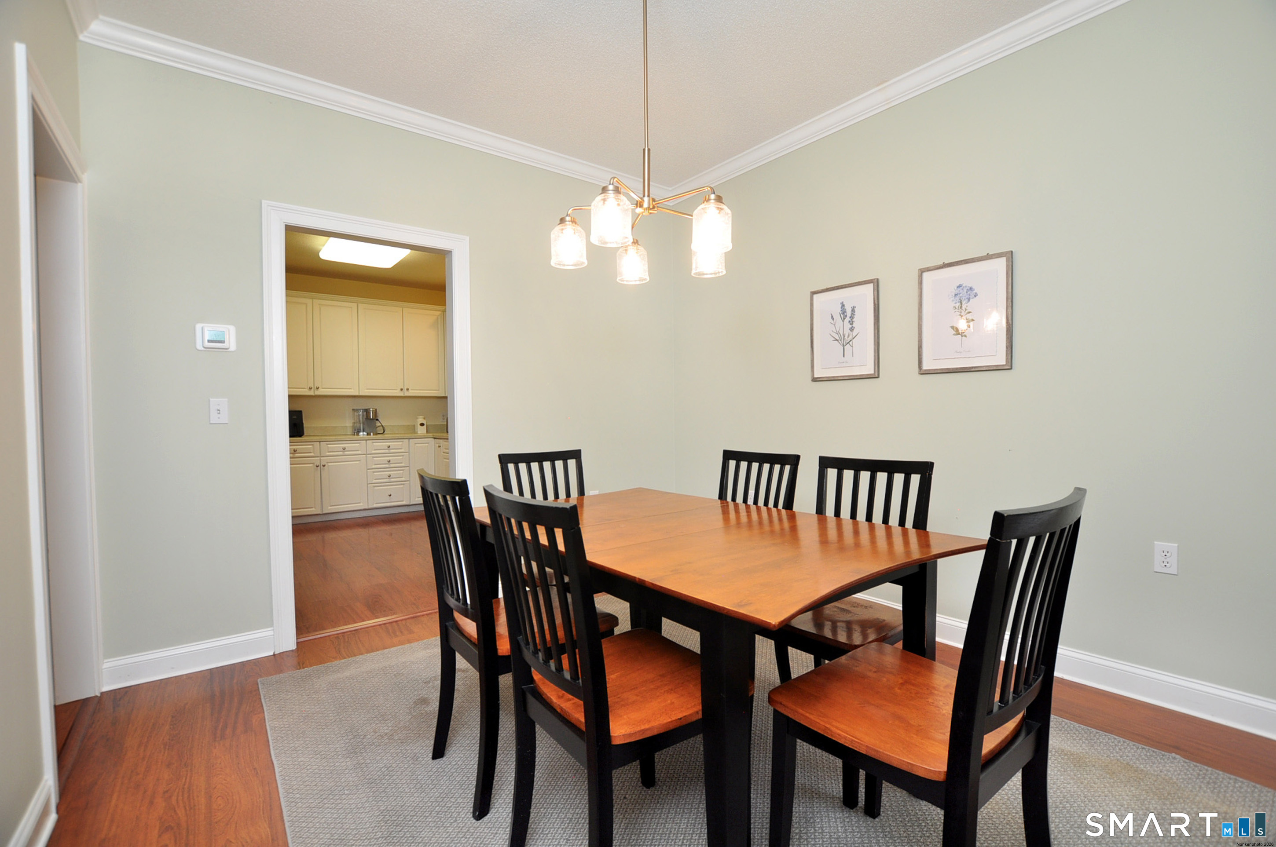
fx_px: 531
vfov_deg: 77.2
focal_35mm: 15
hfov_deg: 100.5
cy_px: 424
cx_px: 638
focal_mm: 10
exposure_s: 1/30
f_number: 4.5
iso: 250
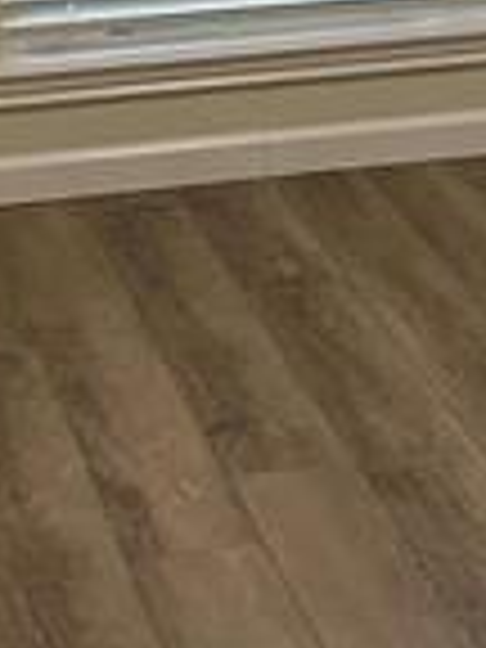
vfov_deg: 13.1
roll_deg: +0.5
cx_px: 320
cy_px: -428
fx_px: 2602
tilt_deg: -4.8
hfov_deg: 10.7
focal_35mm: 139
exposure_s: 1/60
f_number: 1.5
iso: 160
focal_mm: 5.7
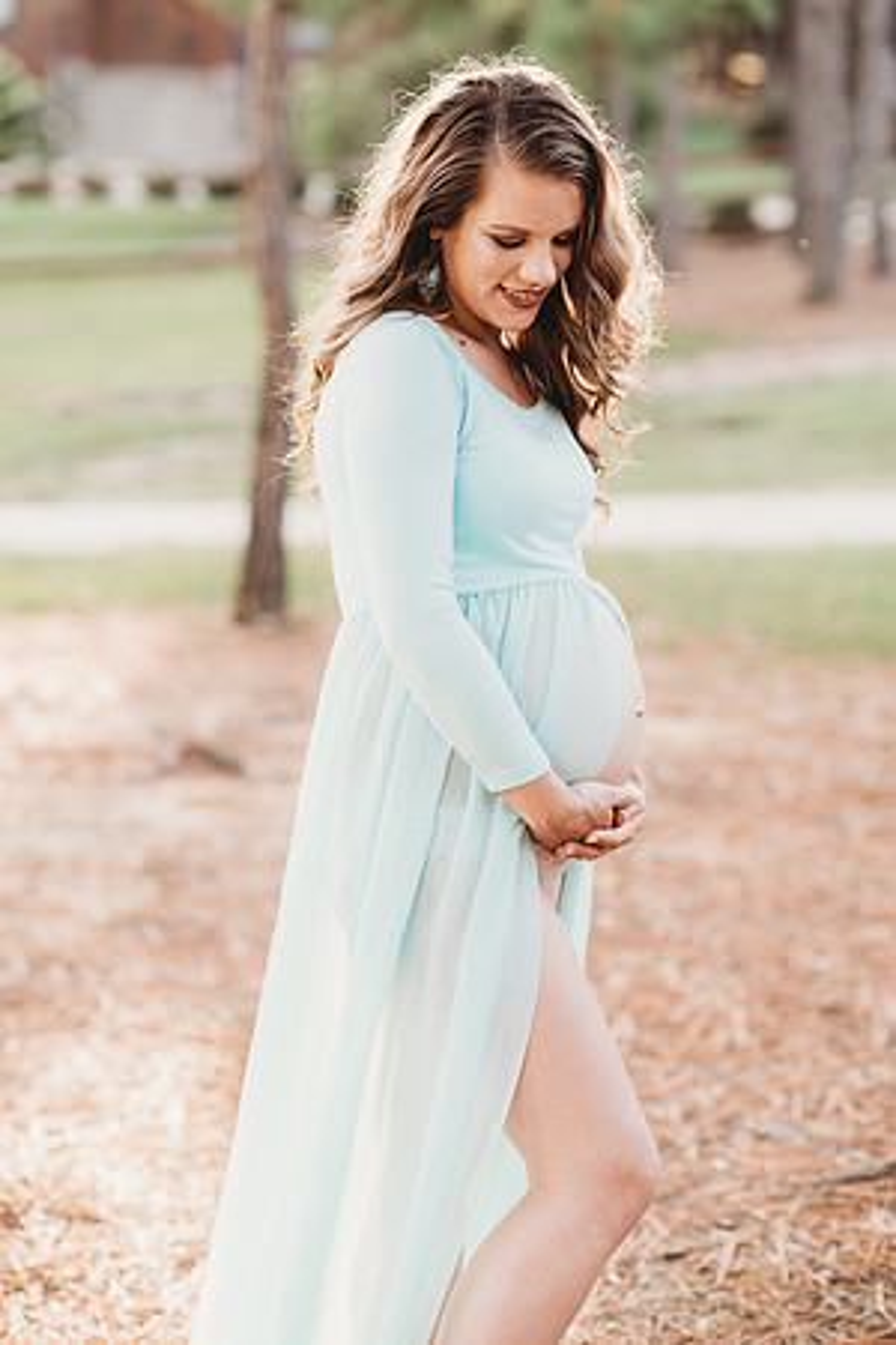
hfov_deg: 16.1
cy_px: 672
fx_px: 3173
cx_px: 448
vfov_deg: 23.9
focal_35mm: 85
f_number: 2.5
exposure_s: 1/200
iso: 160
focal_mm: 85
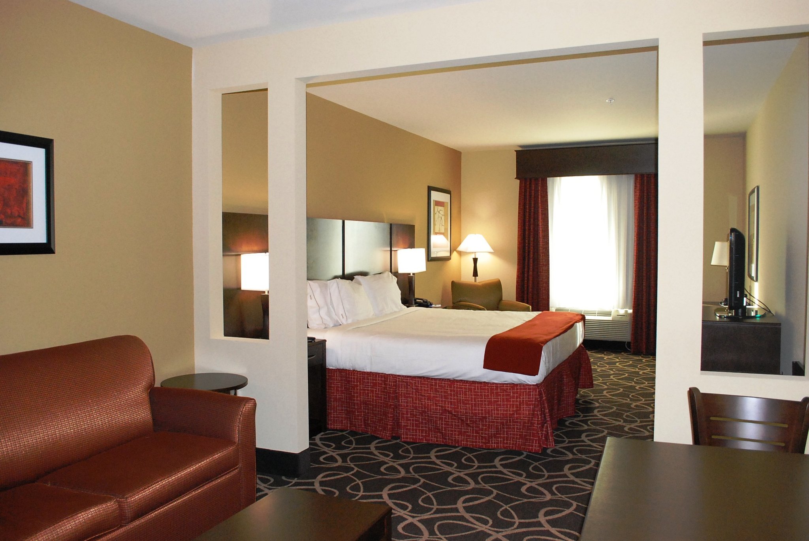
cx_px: 404
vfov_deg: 48.1
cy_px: 270
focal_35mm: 27
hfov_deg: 67.3
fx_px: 607
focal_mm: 18
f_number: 5.6
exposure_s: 1/100
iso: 1600
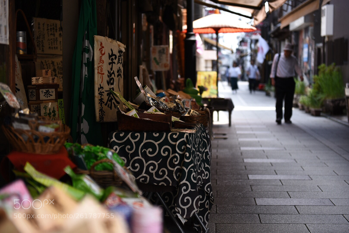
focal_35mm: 70
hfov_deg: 28.8
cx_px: 174
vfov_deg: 19.5
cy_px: 116
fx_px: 679
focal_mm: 70
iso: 200
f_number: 2.8
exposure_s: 1/500
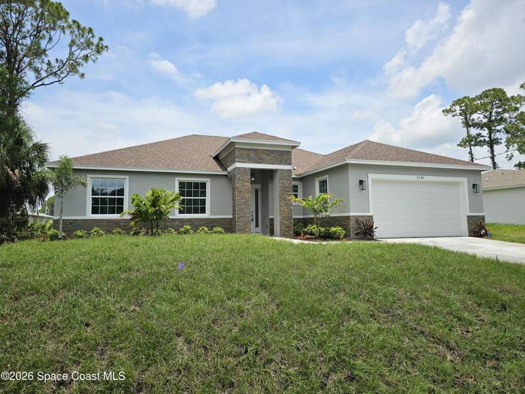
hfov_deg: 73.9
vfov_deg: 58.9
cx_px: 262
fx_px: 349
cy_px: 197
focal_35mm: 23
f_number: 1.7
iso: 10
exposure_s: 1/1189
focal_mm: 6.3
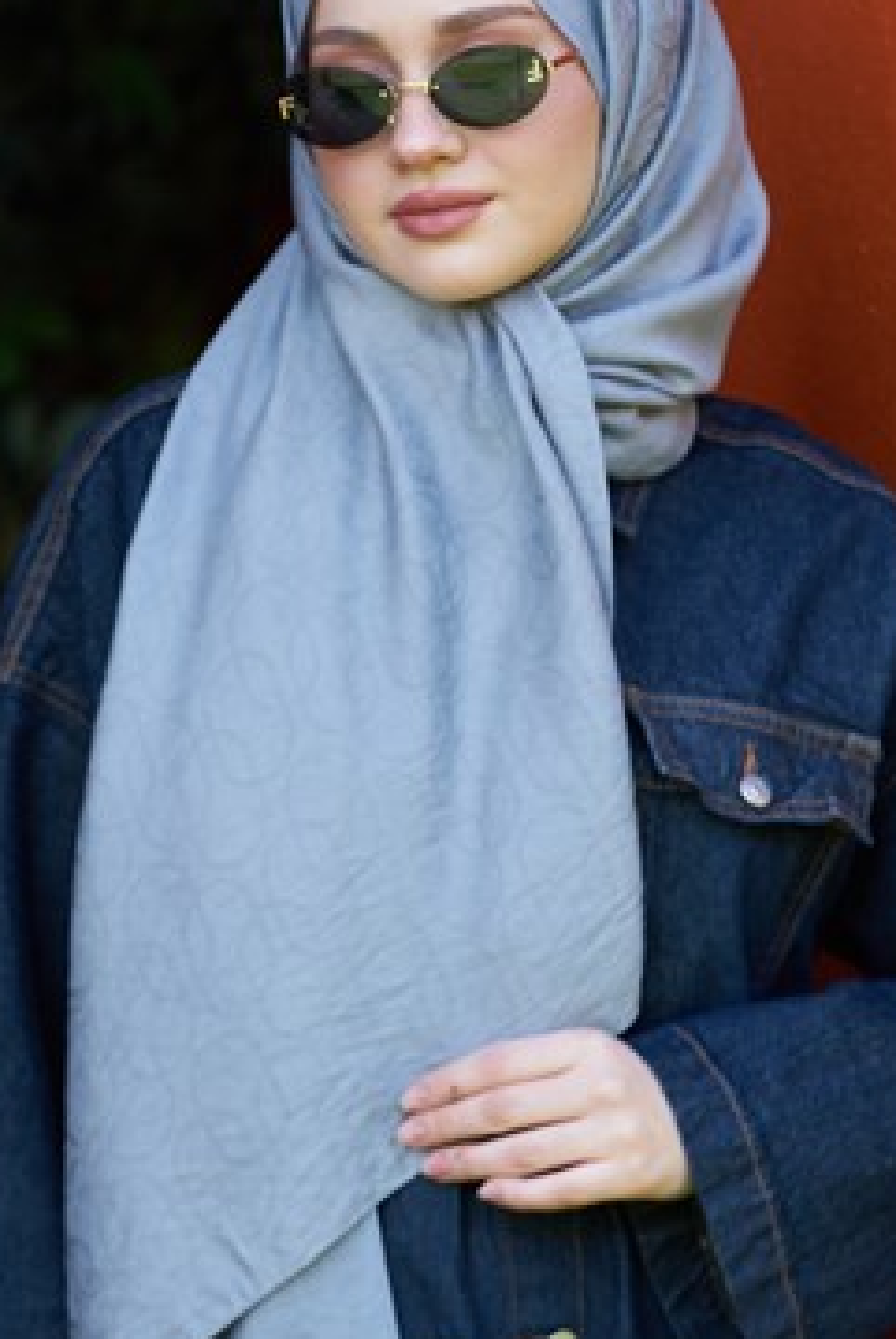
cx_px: 509
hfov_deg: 6.7
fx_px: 7668
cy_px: 521
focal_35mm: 206
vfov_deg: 10.0
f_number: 4
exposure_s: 1/200
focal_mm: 160
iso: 200
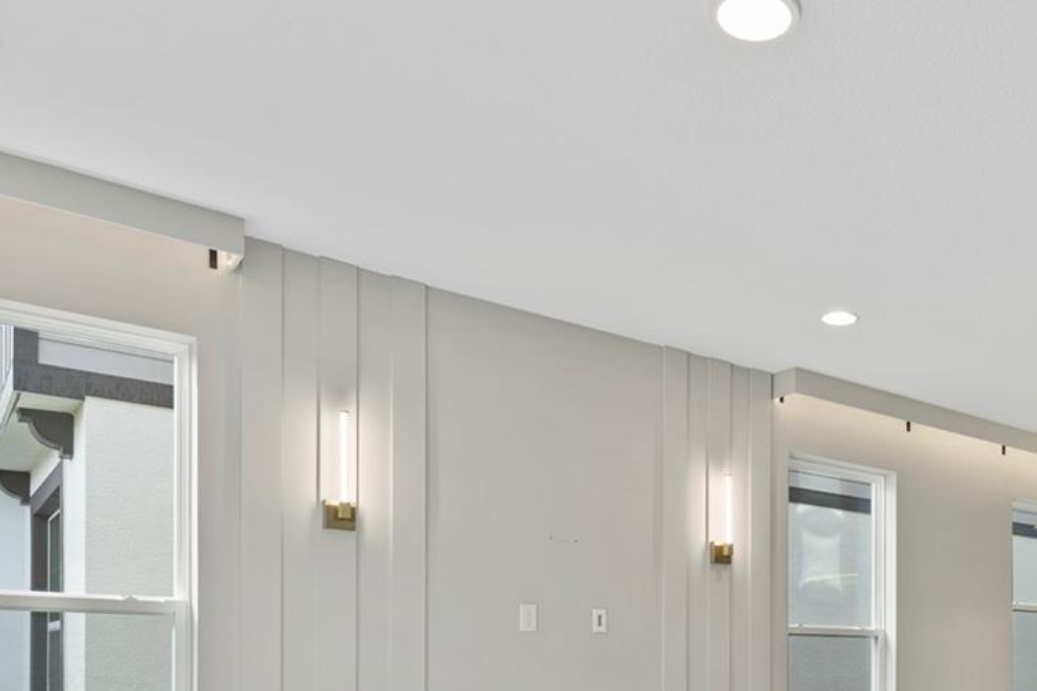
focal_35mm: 34
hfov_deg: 52.2
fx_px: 979
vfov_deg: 36.0
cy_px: 648
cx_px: 830
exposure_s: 1/4
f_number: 8
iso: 100
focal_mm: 16
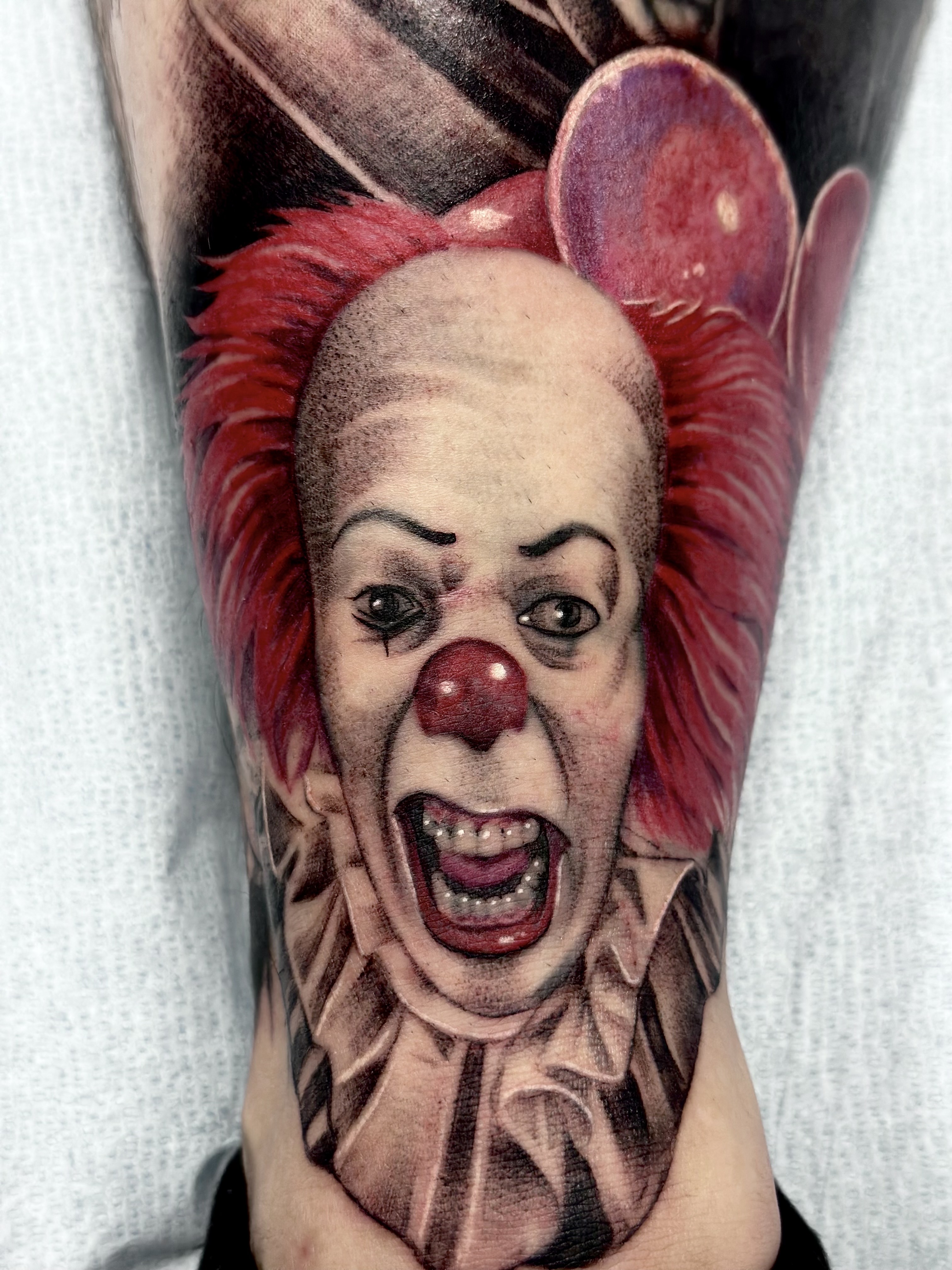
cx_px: 476
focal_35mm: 48
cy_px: 635
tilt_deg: -78.6
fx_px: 1760
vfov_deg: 39.7
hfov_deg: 30.3
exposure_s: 1/60
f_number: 1.78
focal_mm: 6.86
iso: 250
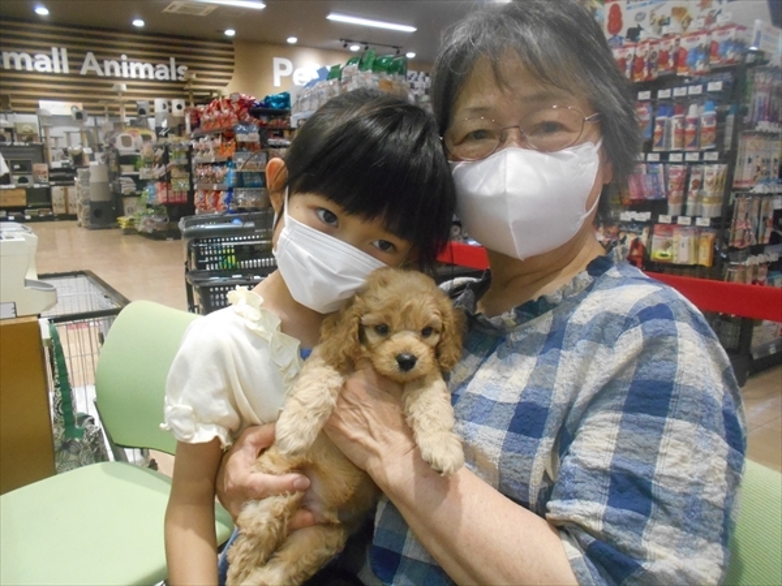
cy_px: 293
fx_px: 587
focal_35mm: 26
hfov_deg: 67.3
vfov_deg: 53.1
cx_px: 391
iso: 800
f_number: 3.2
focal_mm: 4.6
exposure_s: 1/125
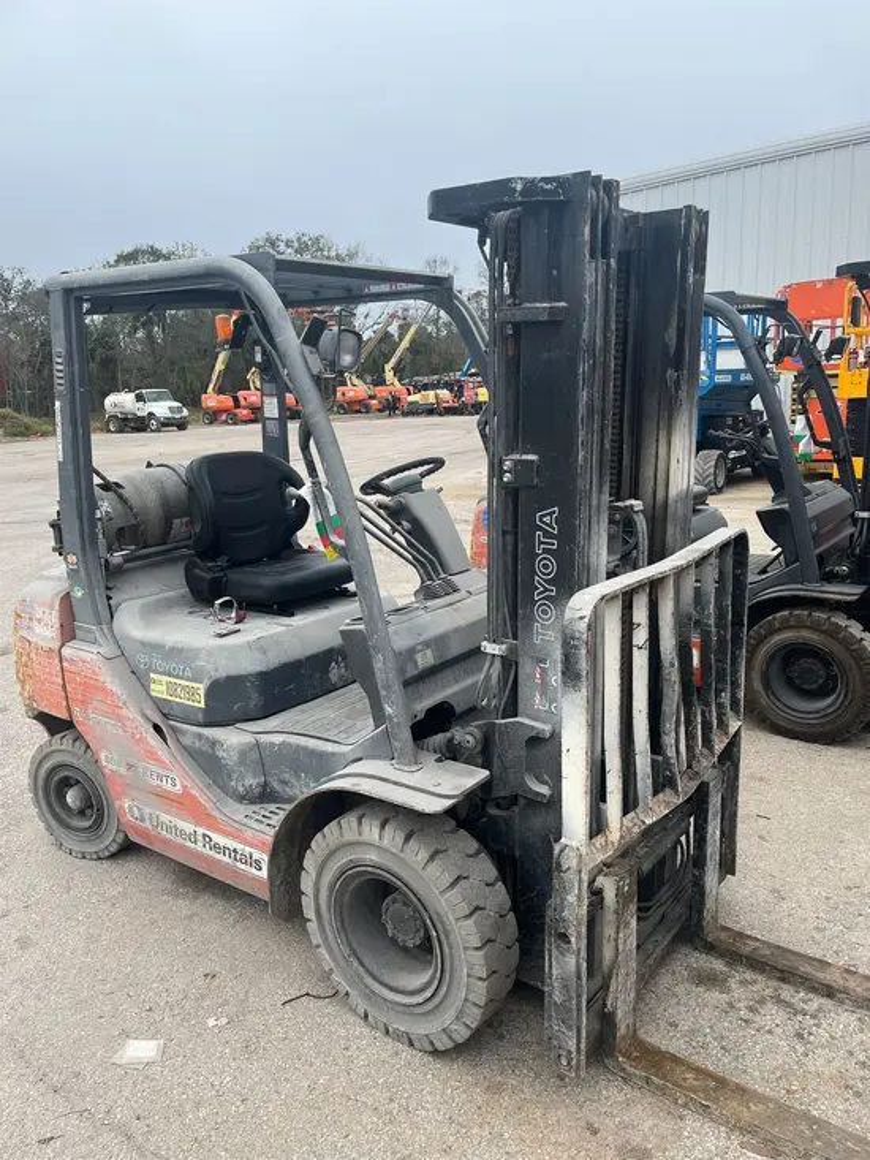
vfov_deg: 67.3
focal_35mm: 26
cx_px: 435
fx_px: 871
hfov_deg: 53.1
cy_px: 580
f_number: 1.6
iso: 32
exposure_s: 1/122
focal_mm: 5.1
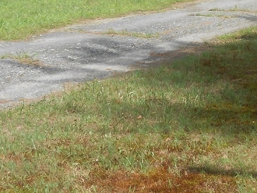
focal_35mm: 118
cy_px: -55
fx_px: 875
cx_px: 132
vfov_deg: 12.2
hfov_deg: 16.7
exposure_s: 1/400
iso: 80
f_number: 4.2
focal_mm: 6.8
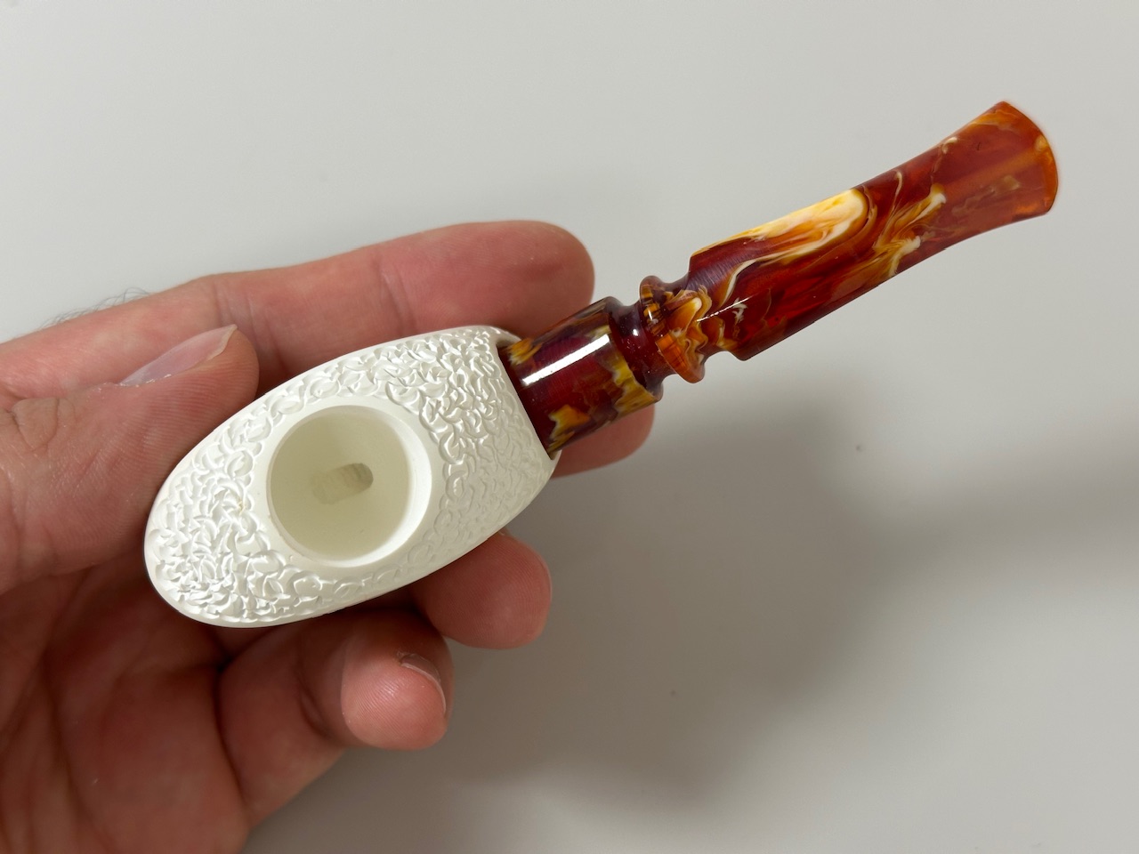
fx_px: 1579
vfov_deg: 30.3
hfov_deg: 39.7
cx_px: 570
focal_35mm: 48
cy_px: 427
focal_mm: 6.86
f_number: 1.78
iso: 80
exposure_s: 1/50
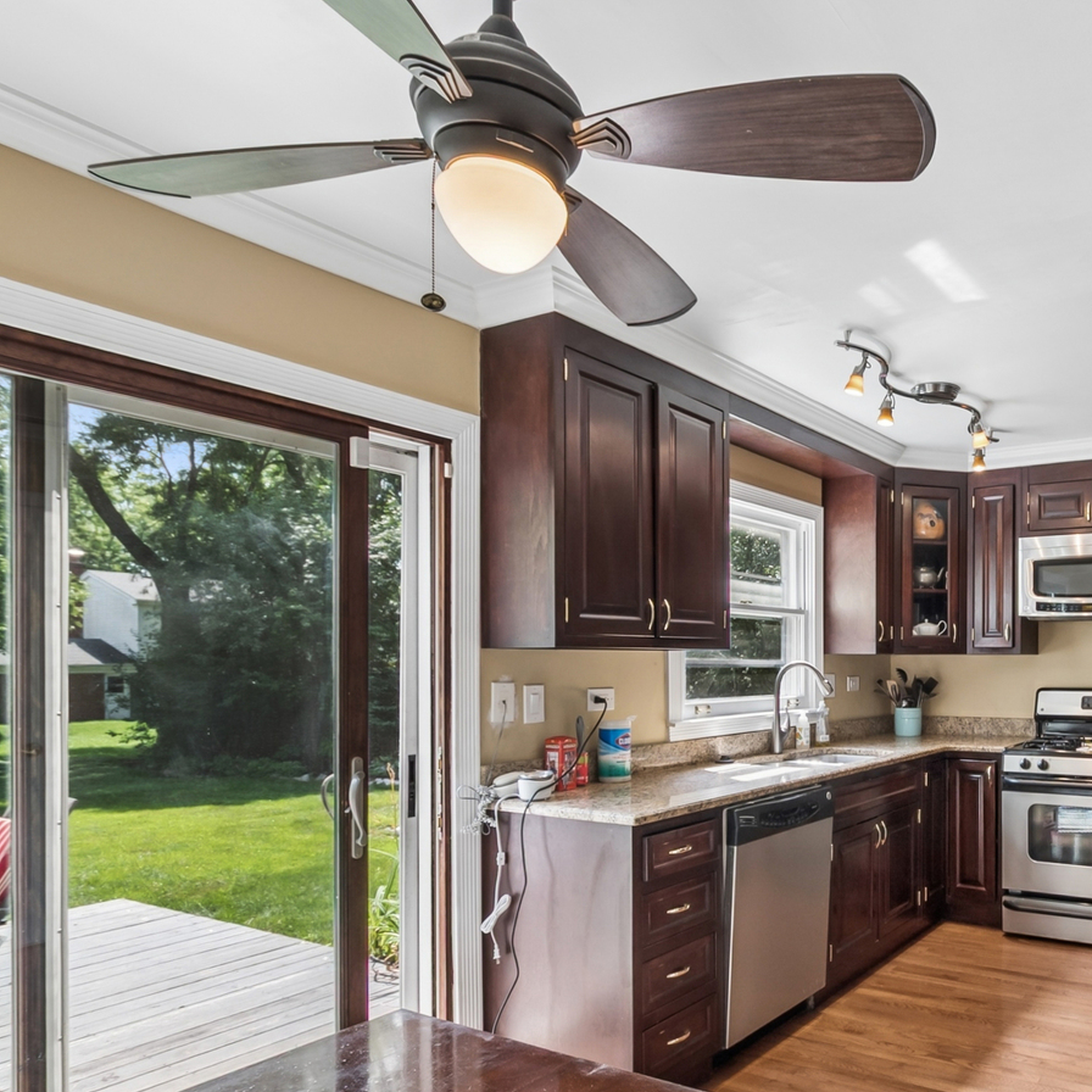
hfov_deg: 61.7
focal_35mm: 23
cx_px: 874
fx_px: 821
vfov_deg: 66.7
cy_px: 651
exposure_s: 1/25
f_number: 8
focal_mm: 10
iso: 400
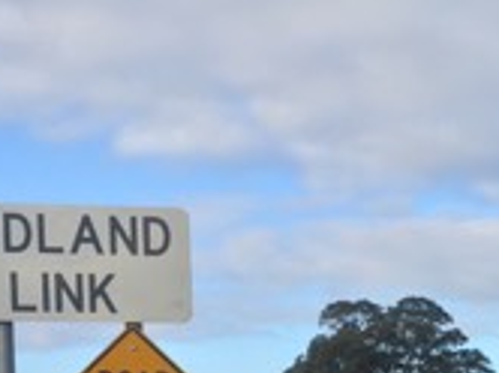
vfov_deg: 14.9
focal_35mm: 91
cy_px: 584
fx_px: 1310
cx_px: 592
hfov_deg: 20.3
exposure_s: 1/920
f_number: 2.2
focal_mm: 4.15
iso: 32
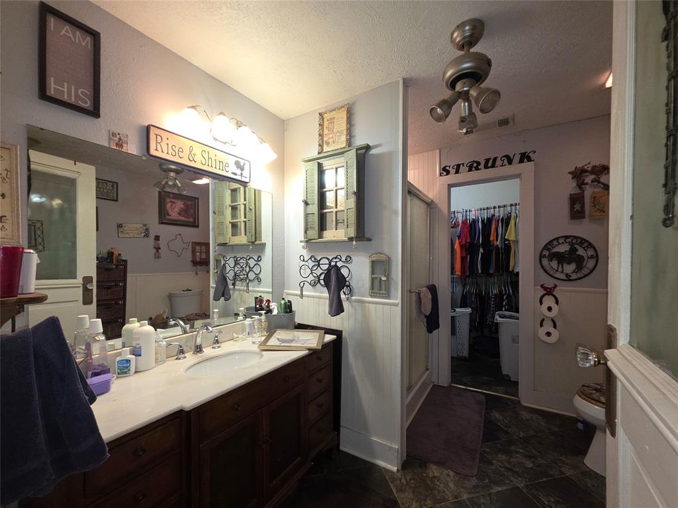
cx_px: 339
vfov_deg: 89.9
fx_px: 255
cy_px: 254
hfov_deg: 106.2
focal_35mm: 13
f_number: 1.9
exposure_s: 1/60
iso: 125
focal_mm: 2.2
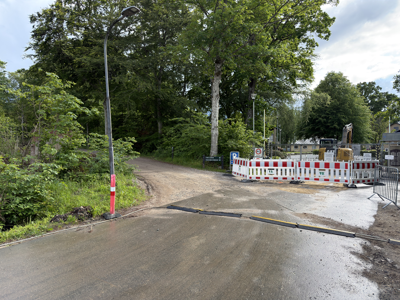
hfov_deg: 71.6
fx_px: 277
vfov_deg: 56.8
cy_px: 150
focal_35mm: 24
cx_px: 200
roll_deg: -0.3
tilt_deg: -1.3
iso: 100
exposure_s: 1/1368
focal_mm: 6.76
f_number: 1.78
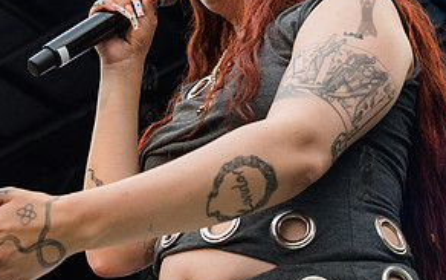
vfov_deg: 11.9
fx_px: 1338
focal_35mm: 110
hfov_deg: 18.9
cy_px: 49
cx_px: 252
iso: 2000
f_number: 4
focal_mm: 42
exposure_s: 1/1000
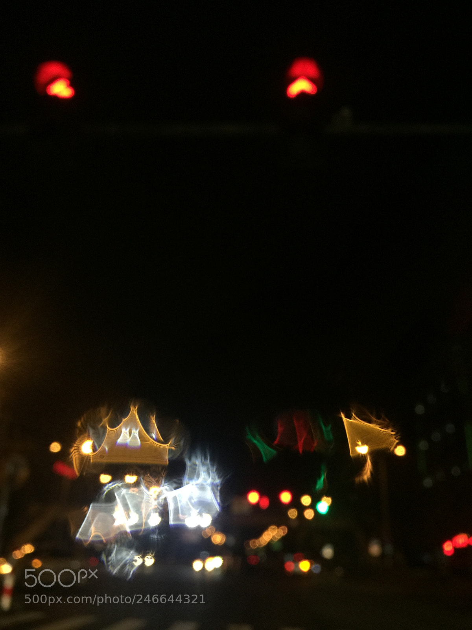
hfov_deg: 48.2
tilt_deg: +24.5
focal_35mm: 29
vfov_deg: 61.7
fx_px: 527
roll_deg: -1.5
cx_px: 236
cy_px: 315
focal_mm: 4.15
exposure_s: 1/17
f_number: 2.2
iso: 50
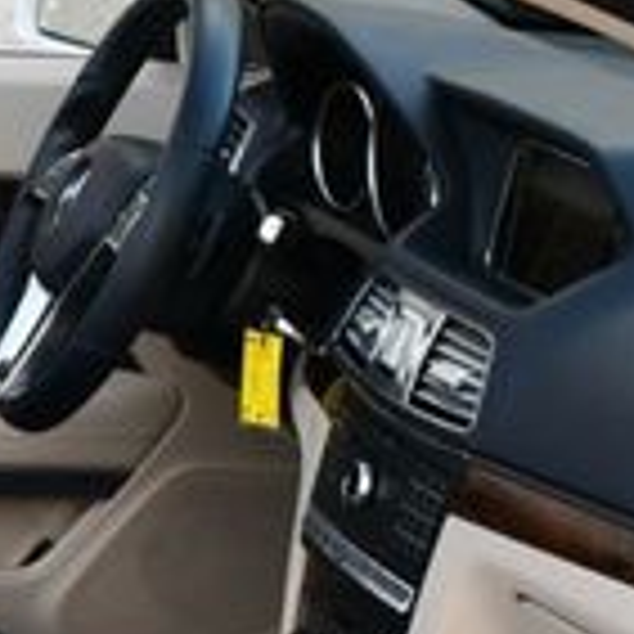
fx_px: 2880
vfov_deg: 12.3
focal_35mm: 139
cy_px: 771
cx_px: -346
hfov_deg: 11.9
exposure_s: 1/250
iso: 360
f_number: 5.6
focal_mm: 18
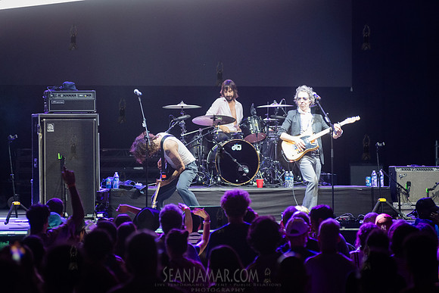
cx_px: 220
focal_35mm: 206
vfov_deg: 6.7
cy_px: 146
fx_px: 2509
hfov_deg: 10.0
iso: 4000
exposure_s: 1/250
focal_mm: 200
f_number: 4
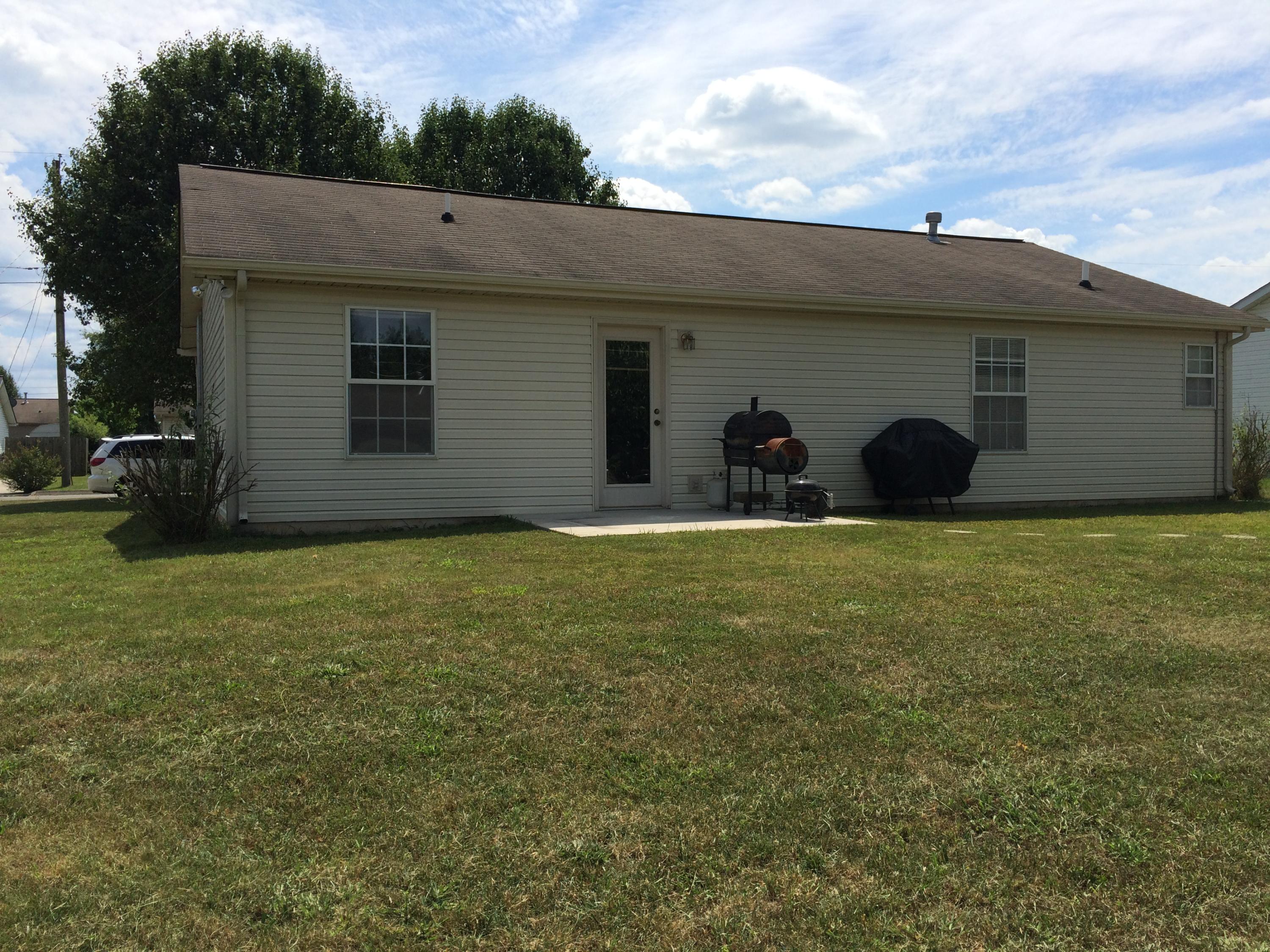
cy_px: 476
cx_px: 635
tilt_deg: +0.6
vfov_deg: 48.2
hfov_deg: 61.7
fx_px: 1064
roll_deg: -0.5
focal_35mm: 29
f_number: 2.2
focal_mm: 4.15
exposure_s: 1/2740
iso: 32
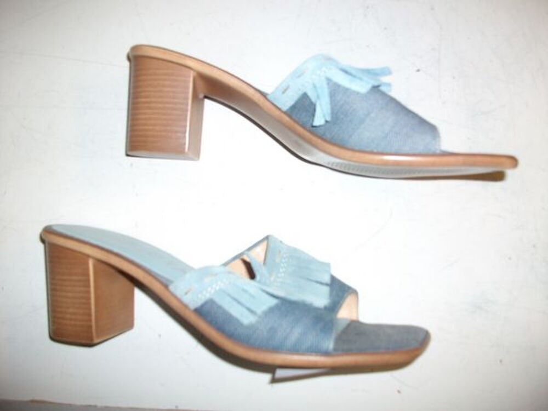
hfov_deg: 56.8
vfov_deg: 44.2
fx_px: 507
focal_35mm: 32
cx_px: 274
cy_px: 206
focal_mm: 5.7
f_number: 2.9
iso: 125
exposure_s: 1/40
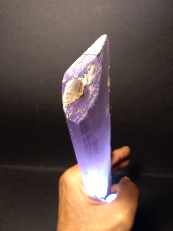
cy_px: 116
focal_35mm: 26
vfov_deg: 67.3
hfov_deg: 53.1
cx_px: 86
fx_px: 173
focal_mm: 3.54
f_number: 2
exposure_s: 1/33.3
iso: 304
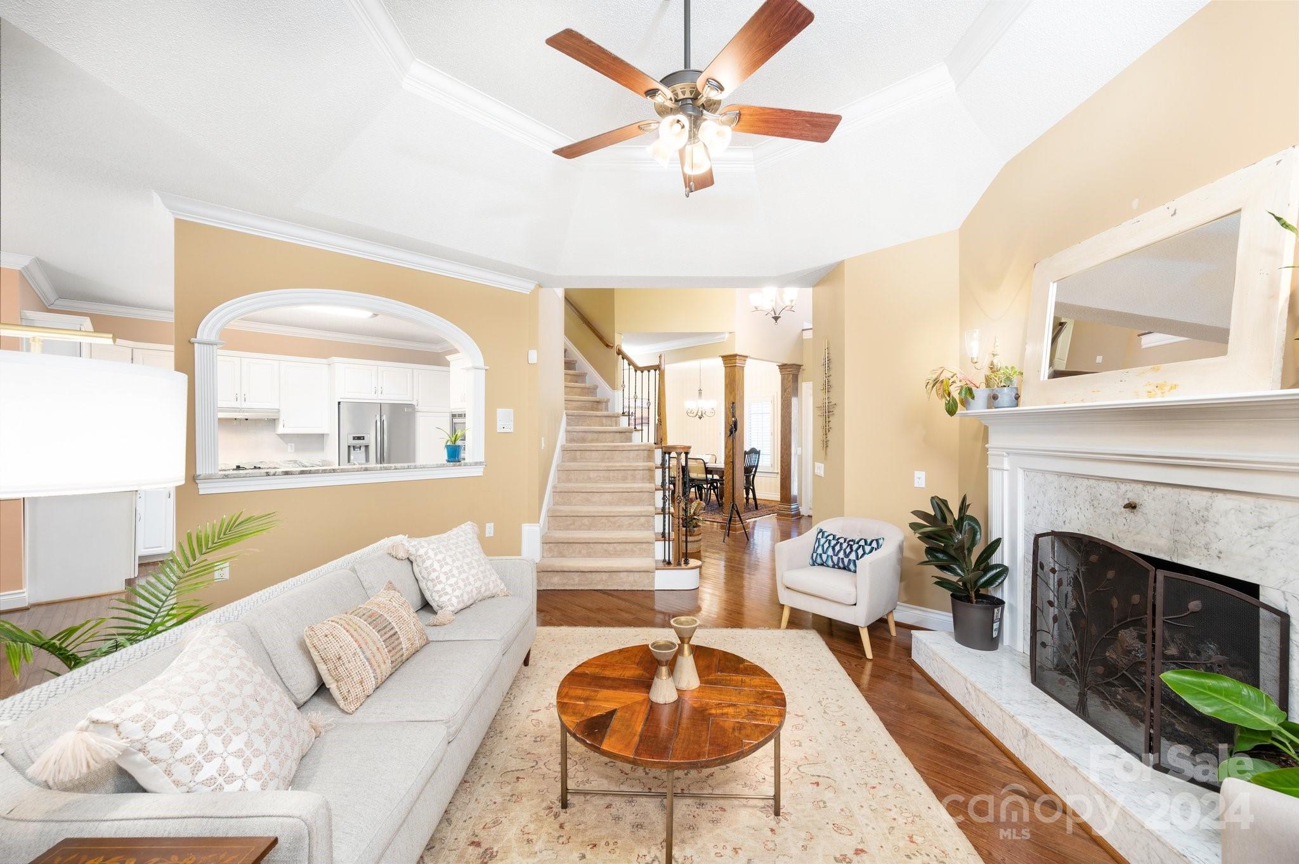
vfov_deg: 81.1
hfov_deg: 104.3
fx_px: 505
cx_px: 650
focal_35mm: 14
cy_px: 432
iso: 200
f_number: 8
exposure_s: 1/60
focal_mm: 14
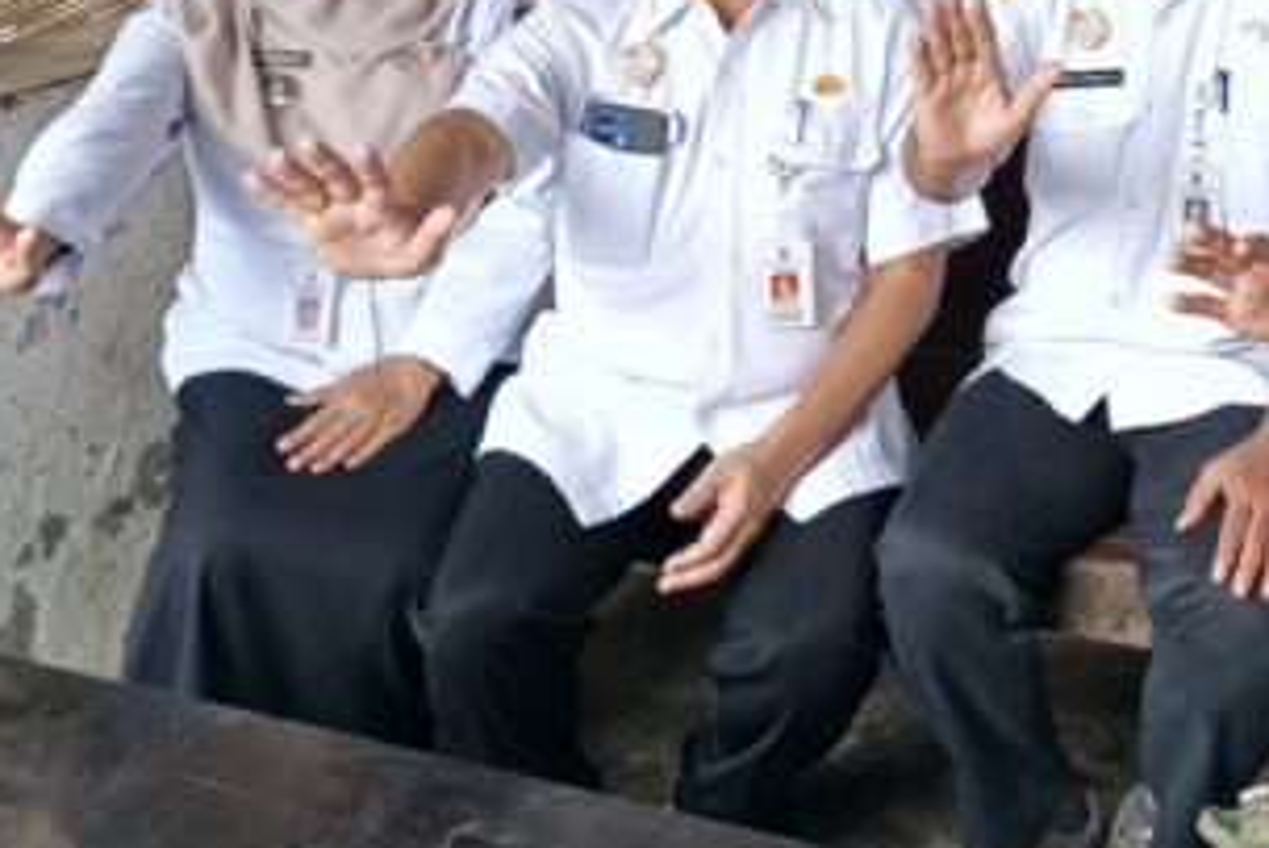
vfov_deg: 20.3
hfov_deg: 30.8
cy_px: -142
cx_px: 1085
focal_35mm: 63
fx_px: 2222
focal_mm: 5.56
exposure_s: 1/120
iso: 275
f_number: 1.8
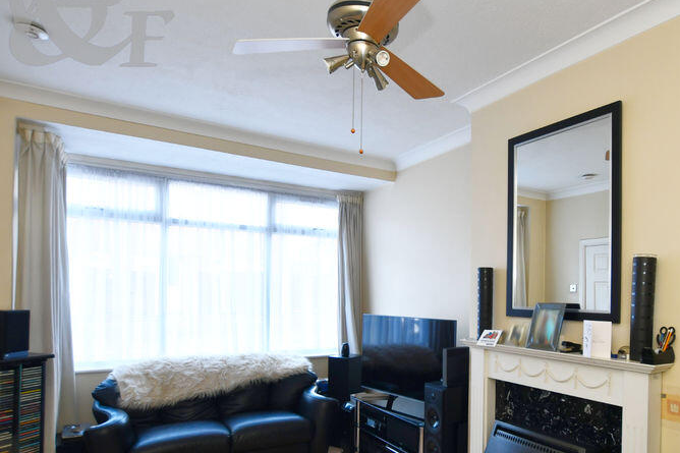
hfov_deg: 74.0
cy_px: 288
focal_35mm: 23
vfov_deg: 54.4
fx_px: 434
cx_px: 448
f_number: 4
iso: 360
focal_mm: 10
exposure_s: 1/60
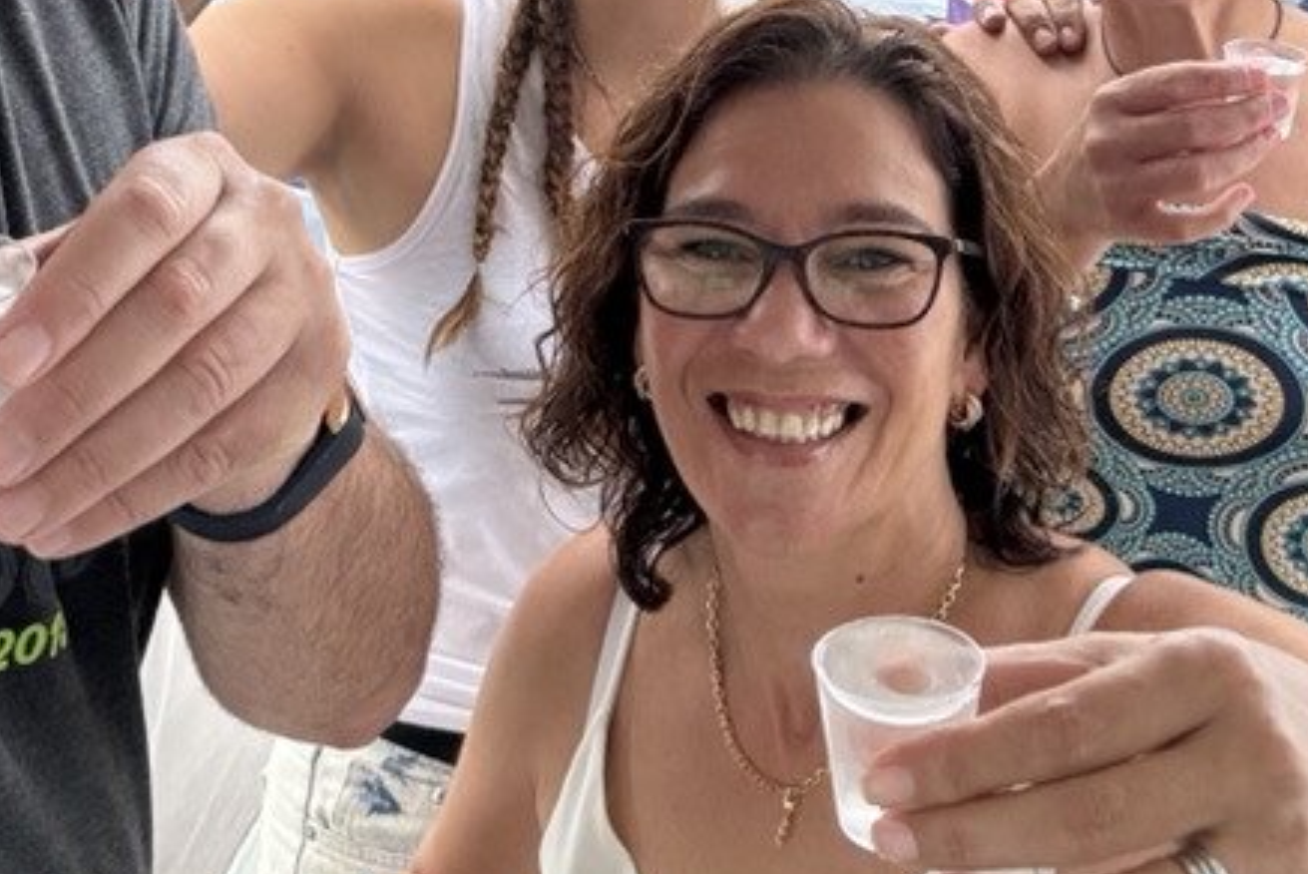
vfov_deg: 22.6
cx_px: 733
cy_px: -138
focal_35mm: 56
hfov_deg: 35.6
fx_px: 2036
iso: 64
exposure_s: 1/121
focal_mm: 2.69
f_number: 1.9
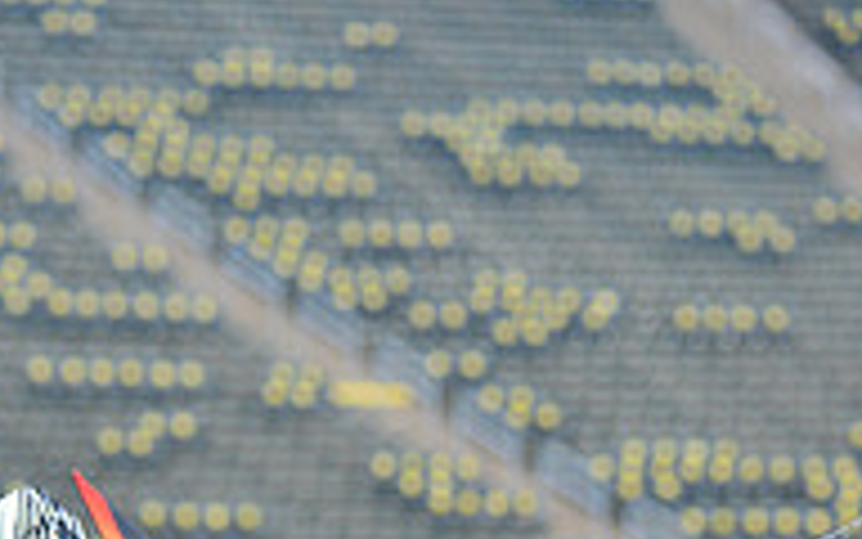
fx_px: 7024
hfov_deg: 7.0
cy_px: 997
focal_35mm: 299
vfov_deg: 4.3
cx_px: 245
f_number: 5.6
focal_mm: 125
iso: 200
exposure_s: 1/640
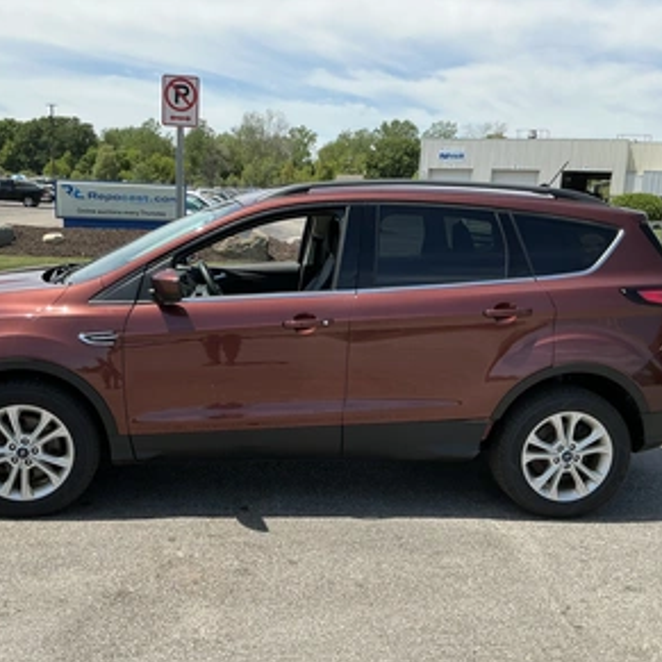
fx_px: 736
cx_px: 280
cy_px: 339
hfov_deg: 48.3
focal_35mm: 34
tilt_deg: -10.7
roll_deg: -1.6
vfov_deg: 48.4
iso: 25
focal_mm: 3
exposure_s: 1/1412
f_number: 1.8
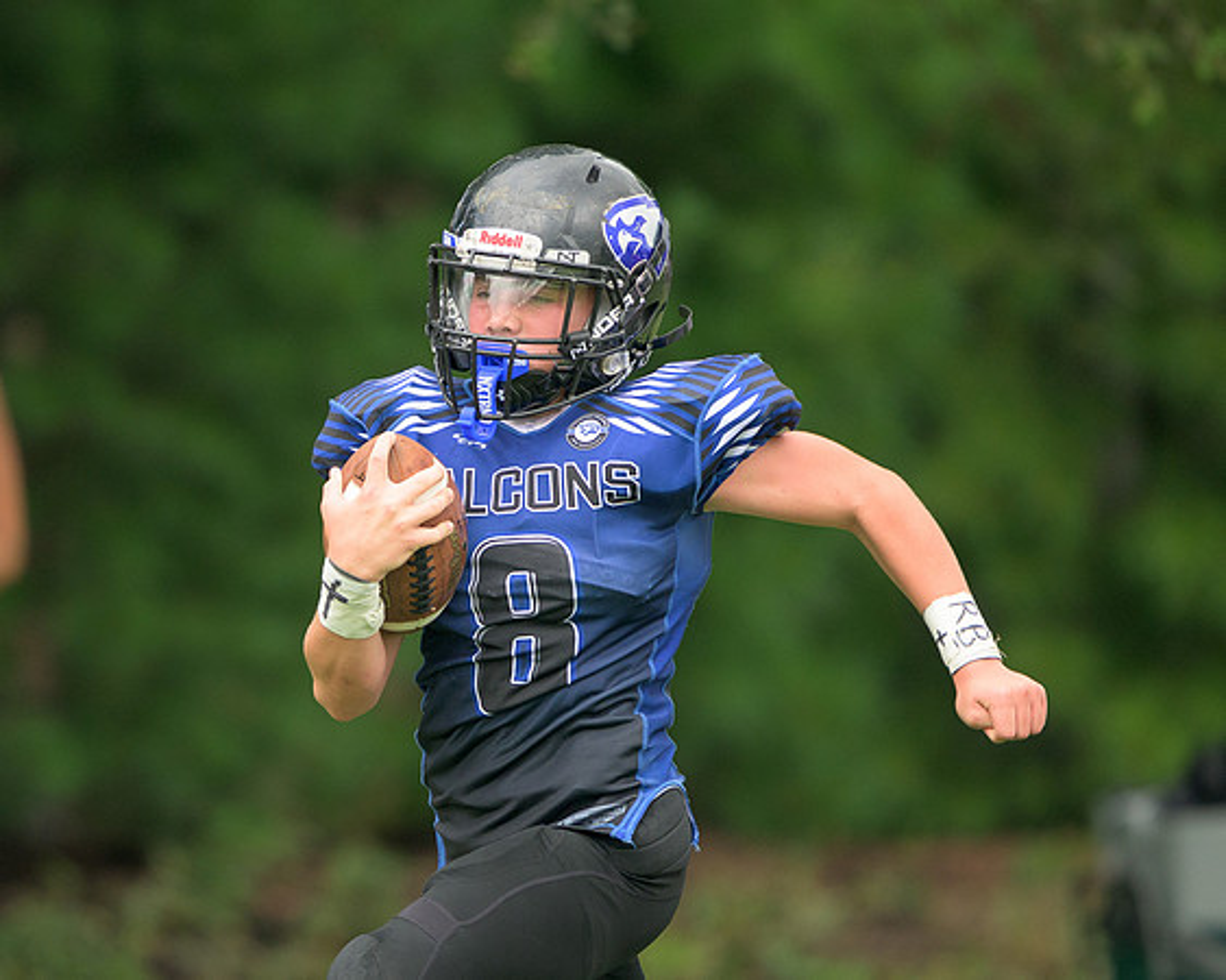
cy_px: 530
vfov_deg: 1.4
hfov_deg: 1.7
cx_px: 317
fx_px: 41580
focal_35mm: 1146
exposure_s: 1/1250
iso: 400
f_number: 4
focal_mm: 560
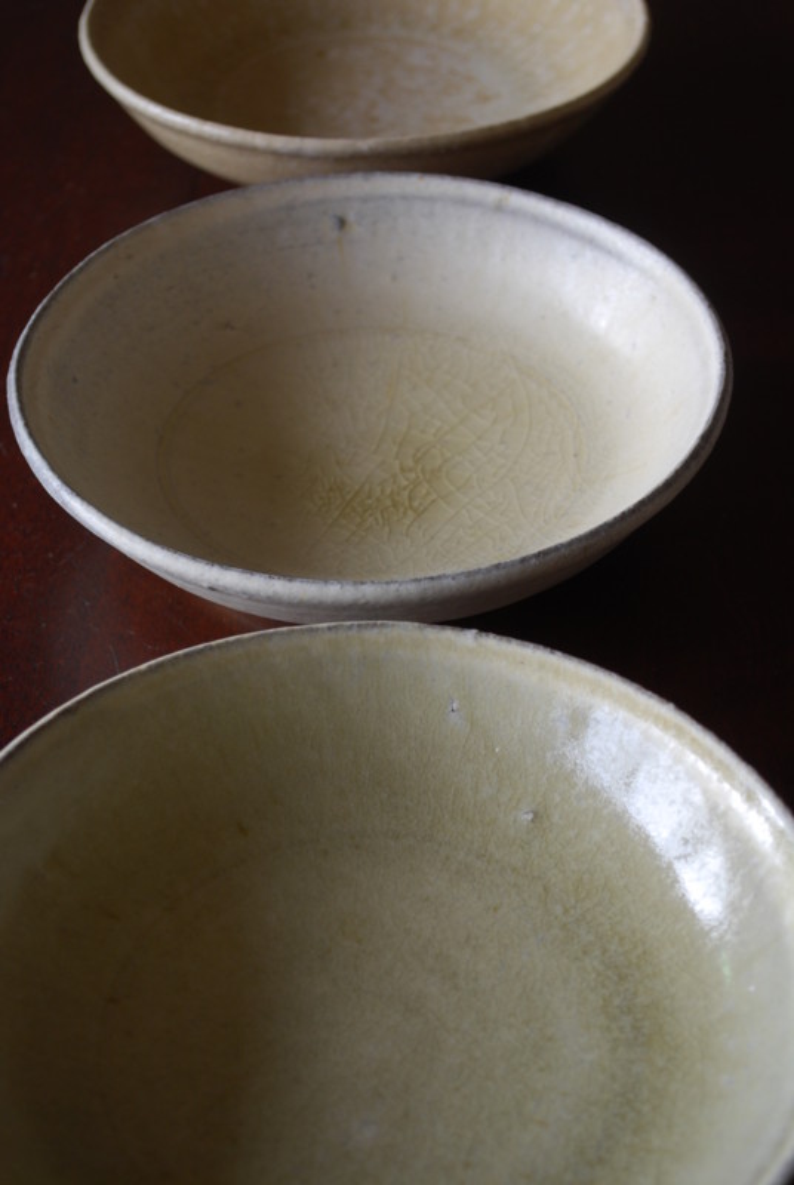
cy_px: 592
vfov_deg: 31.8
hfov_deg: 21.6
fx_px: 2077
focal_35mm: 63
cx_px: 397
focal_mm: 42
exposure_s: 1/125
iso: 200
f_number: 5.3
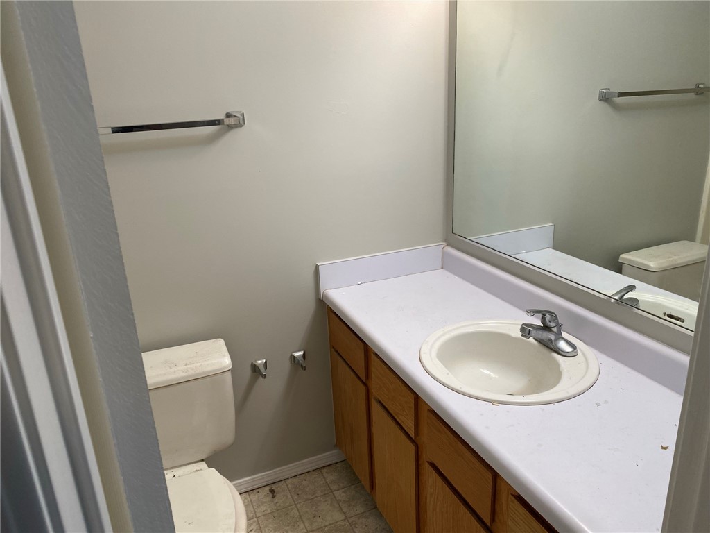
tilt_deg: -18.6
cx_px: 355
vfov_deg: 53.1
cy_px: 266
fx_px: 533
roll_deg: +3.4
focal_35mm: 26
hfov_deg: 67.3
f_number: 1.8
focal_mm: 4.25
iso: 125
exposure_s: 1/120
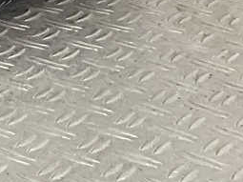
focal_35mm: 229
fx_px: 1607
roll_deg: -1.4
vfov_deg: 5.9
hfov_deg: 7.2
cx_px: -609
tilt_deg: -5.3
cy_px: -405
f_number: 1.8
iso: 16
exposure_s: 1/116
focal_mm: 3
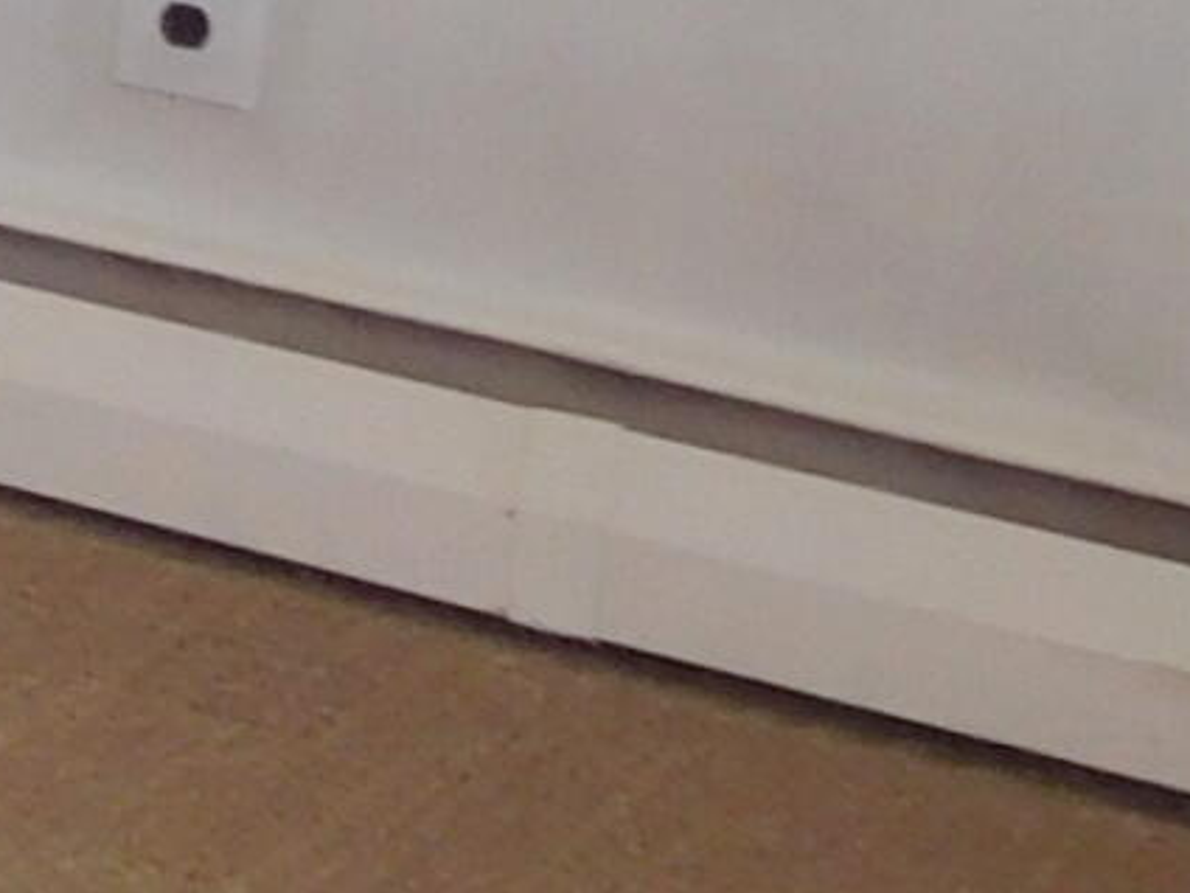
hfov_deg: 9.5
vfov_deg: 8.1
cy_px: -640
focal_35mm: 177
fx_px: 6085
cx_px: -1979
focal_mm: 4.5
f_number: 3.4
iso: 125
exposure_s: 1/40
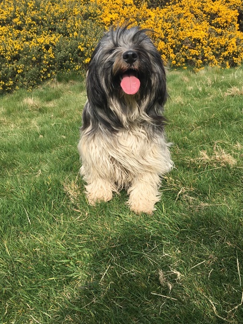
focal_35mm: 32
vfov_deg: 56.8
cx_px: 122
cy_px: 163
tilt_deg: -14.7
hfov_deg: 44.2
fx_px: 300
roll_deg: -3.7
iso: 25
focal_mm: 4.15
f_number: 2.2
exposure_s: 1/1083
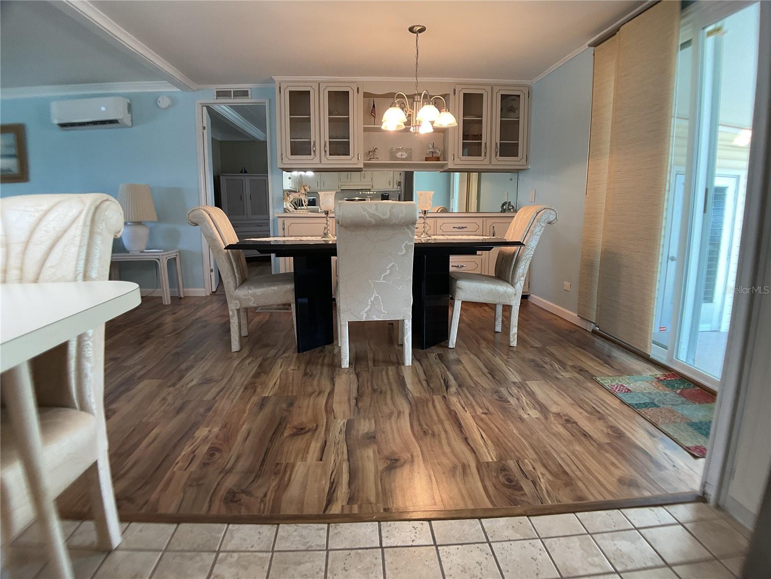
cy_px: 290
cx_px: 386
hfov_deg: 61.7
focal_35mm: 29
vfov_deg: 48.2
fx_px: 646
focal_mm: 3
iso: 64
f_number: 1.8
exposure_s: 1/60
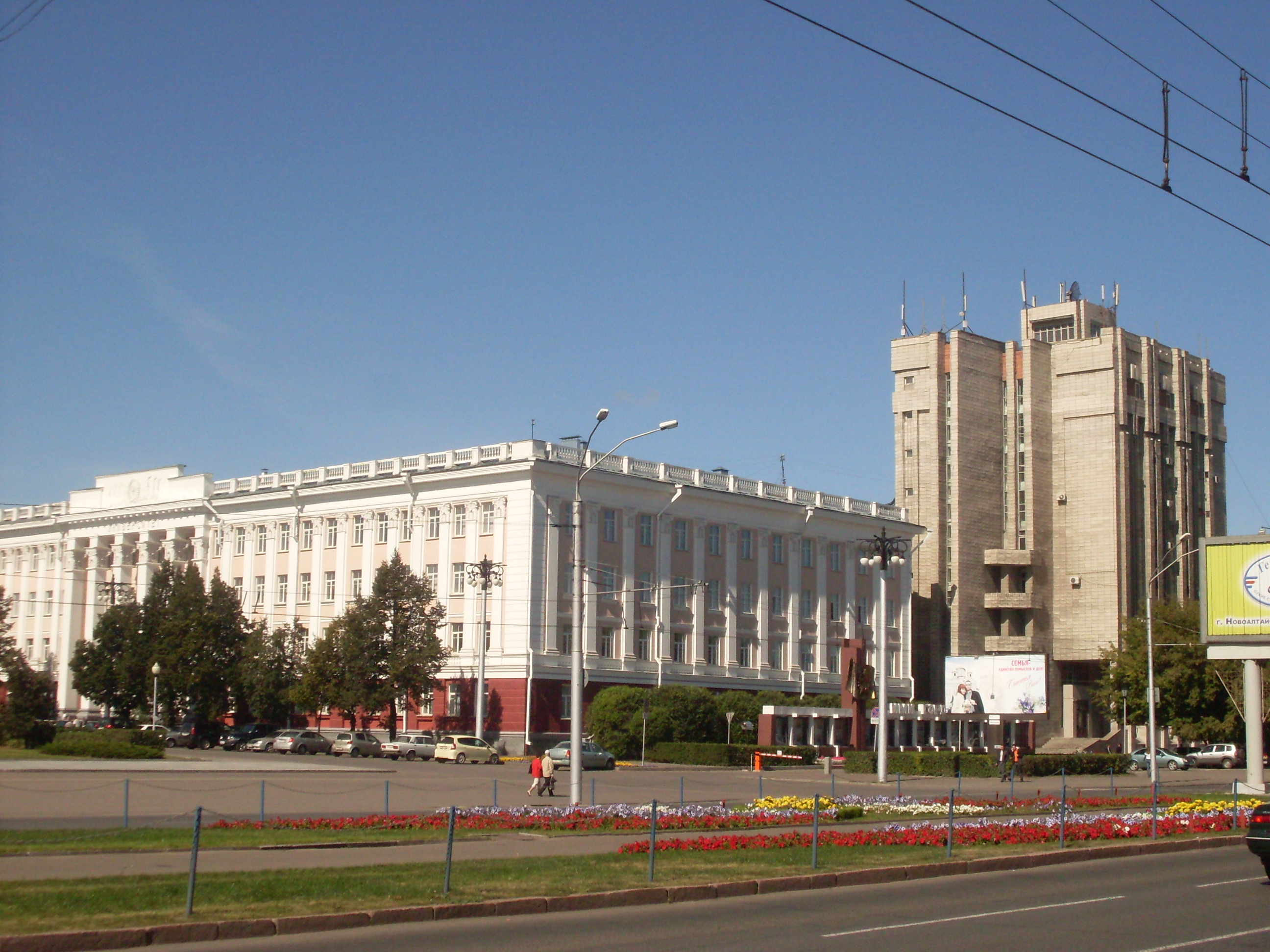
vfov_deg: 24.4
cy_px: 476
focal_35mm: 60
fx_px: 2201
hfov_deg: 32.2
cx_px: 635
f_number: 9.9
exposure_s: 1/500
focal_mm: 9.9
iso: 200
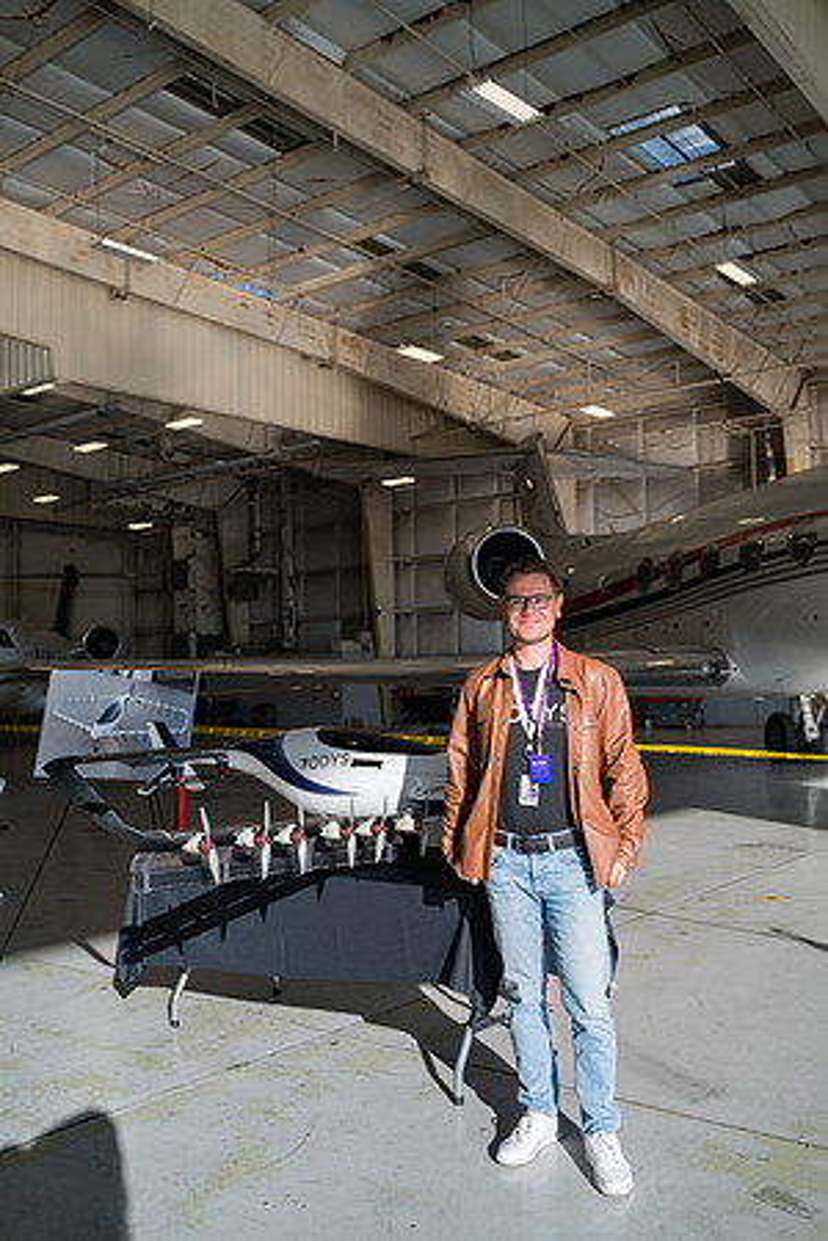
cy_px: 620
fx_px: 1138
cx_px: 414
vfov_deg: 57.2
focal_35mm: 33
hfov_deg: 40.0
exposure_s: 1/1000
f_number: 3.2
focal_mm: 33
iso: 100
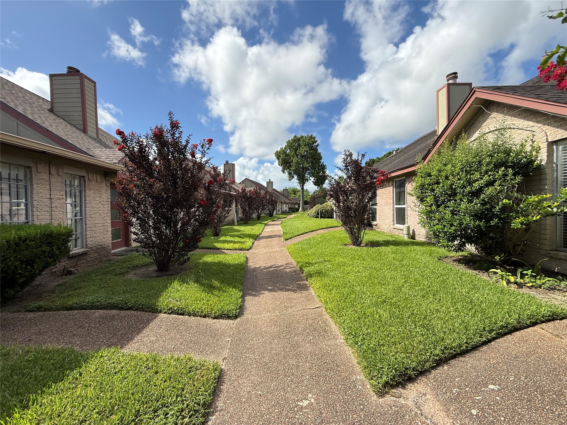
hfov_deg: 102.1
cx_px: 284
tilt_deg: -0.8
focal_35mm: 14
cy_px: 212
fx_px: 229
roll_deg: +0.4
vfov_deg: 85.7
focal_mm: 2.22
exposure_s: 1/1613
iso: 50
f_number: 2.2
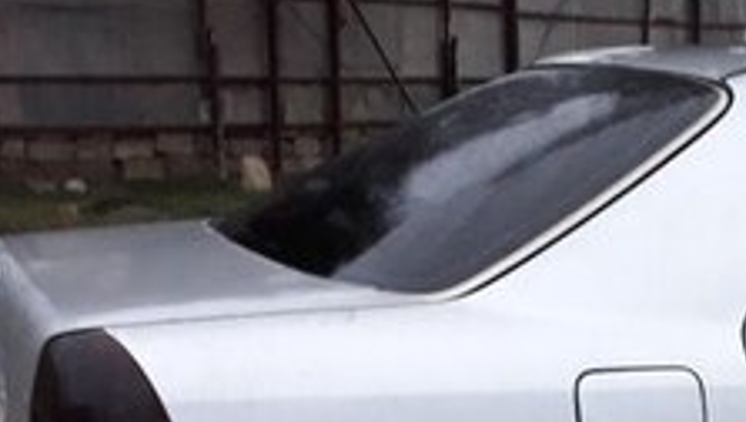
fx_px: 1723
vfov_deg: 13.5
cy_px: 541
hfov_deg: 22.0
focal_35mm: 87
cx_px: 967
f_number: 1.7
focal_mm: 3.71
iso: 200
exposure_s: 1/25
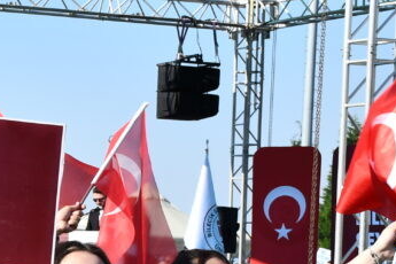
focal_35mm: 167
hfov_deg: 11.7
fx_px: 1837
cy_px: 315
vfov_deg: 8.1
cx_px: -212
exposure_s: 1/250
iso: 100
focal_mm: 30
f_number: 8
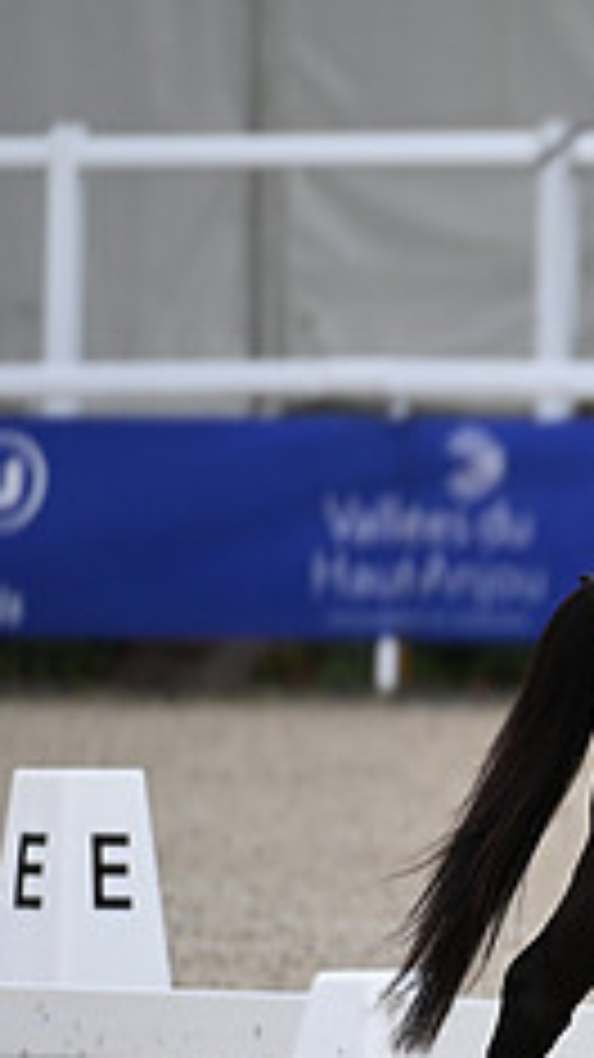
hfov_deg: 1.2
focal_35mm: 1036
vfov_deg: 2.1
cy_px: 619
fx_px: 29040
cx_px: 1282
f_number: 4.5
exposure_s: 1/1000
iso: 720
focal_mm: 400
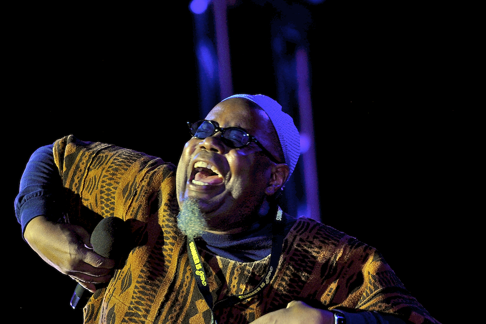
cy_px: 206
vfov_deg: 5.8
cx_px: 255
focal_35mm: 238
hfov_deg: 8.7
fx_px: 3213
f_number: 2.8
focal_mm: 170
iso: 1600
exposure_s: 1/250
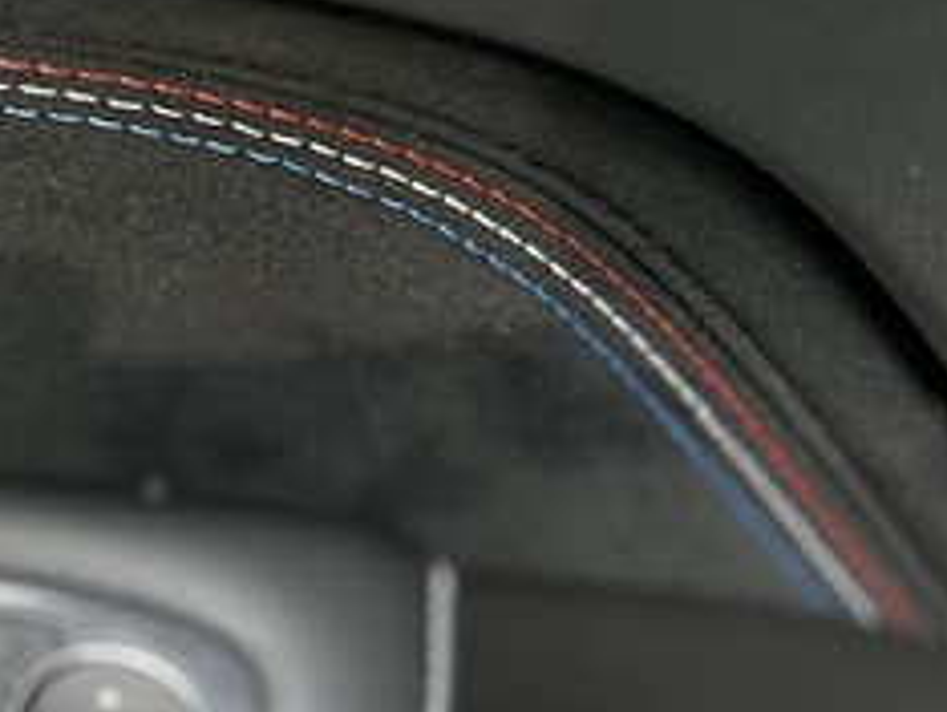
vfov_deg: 17.8
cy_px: 603
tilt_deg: -61.0
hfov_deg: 21.1
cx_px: -364
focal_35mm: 82
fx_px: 2246
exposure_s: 1/67
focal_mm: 6.86
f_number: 1.78
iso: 250
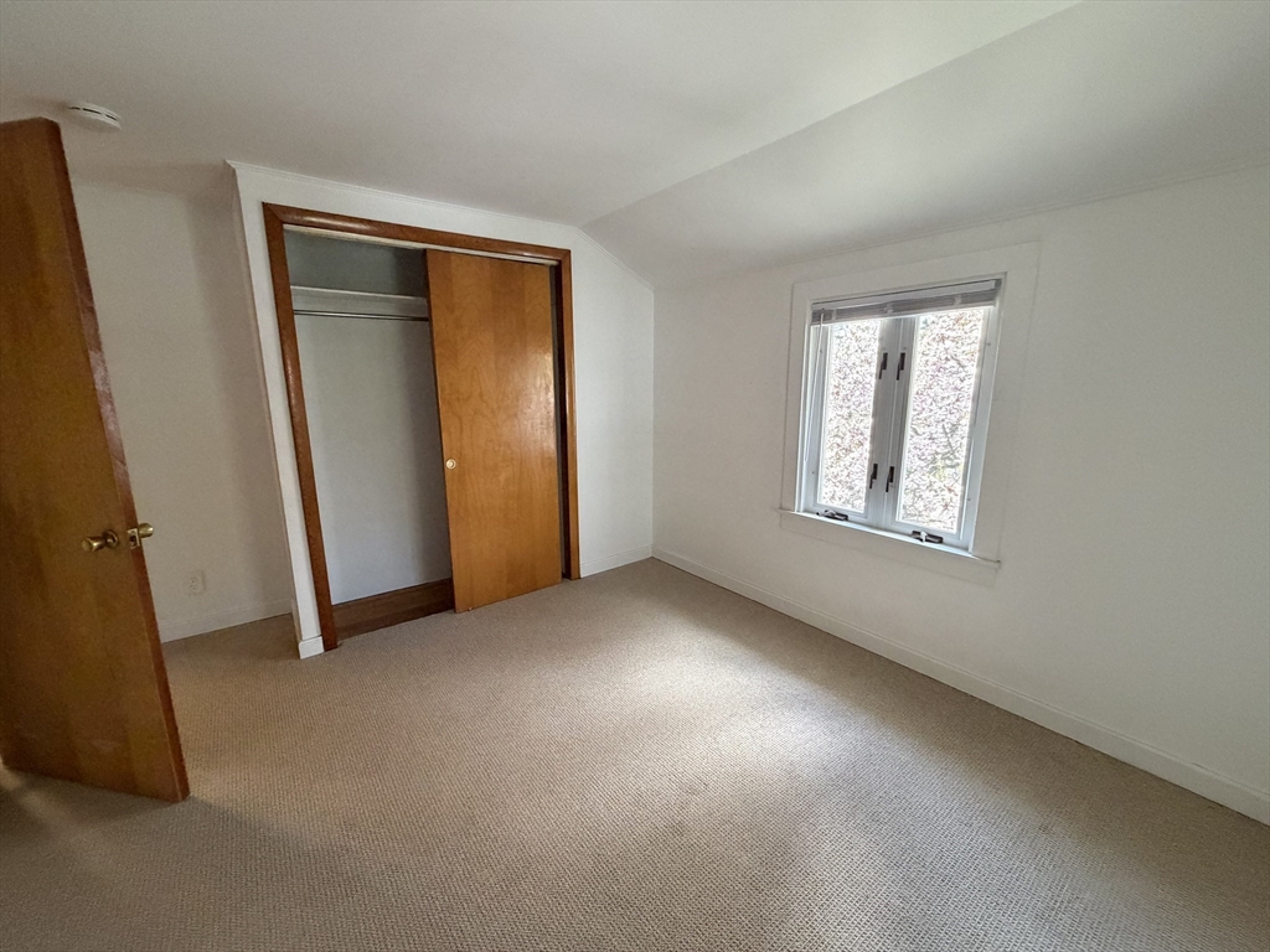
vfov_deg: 85.7
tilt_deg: -11.1
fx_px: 514
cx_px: 635
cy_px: 476
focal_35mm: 14
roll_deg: +0.3
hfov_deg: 102.1
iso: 400
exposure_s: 1/60
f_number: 2.2
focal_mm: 2.22
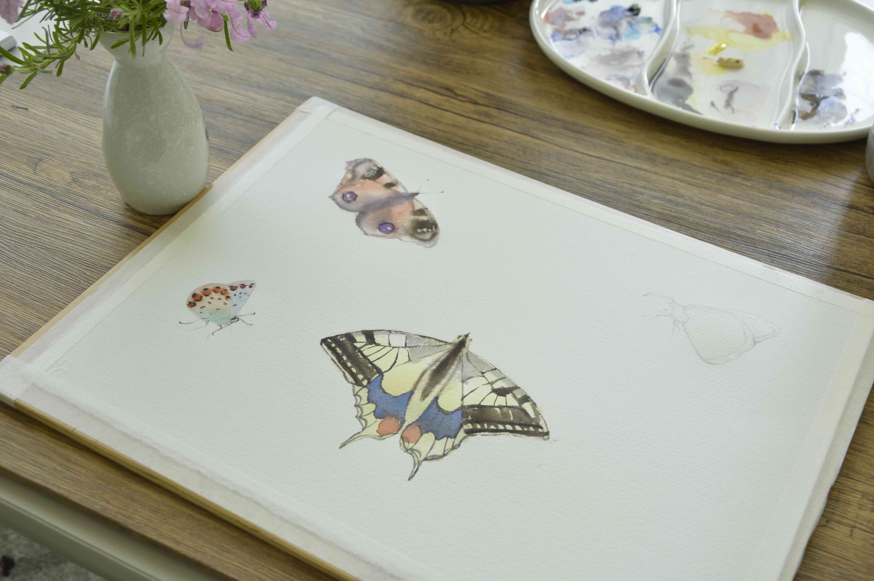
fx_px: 1092
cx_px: 437
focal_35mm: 45
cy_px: 290
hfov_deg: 43.6
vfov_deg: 29.8
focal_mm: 30
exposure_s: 1/40
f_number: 6.3
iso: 400
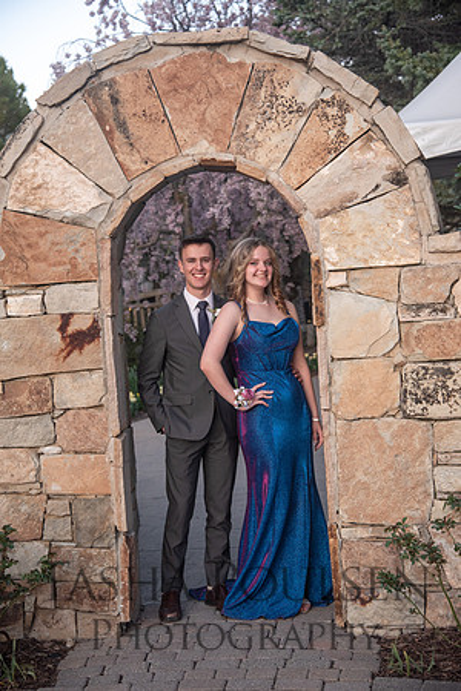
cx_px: 230
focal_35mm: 58
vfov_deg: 34.5
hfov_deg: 23.4
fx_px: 1114
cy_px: 346
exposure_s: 1/125
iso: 500
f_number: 4.5
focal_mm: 58
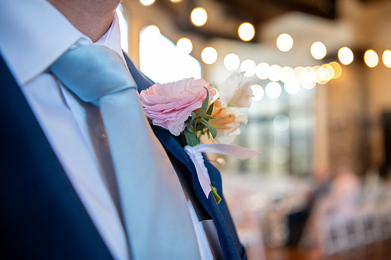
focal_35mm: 41
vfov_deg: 32.6
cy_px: 121
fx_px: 445
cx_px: 206
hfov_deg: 47.4
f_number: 2.8
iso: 2500
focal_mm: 38
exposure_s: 1/200
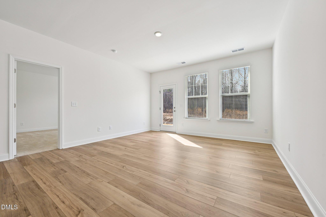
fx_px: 127
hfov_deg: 104.3
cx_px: 163
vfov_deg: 81.2
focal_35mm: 14
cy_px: 108
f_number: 8
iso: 100
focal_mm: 14
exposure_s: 1/100
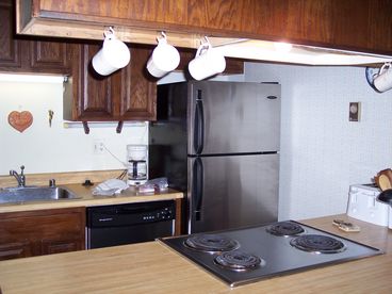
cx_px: 196
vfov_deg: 36.8
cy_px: 147
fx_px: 442
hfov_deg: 47.9
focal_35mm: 39
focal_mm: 8
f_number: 2.8
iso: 100
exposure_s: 1/60
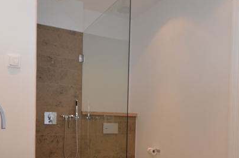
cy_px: 127
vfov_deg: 35.5
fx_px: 239
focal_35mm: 36
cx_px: 103
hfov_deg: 53.1
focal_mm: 12
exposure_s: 1/60
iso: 640
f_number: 4
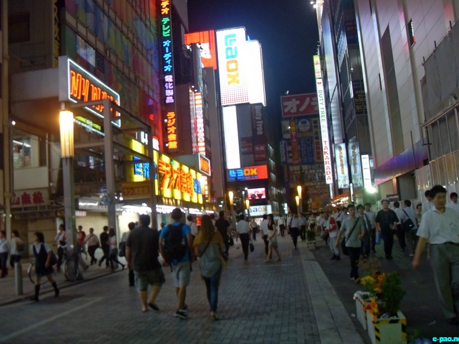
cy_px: 168
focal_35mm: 35
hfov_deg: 52.6
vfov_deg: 40.7
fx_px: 464
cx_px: 232
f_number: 2.8
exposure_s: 1/45
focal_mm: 6.3
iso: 160
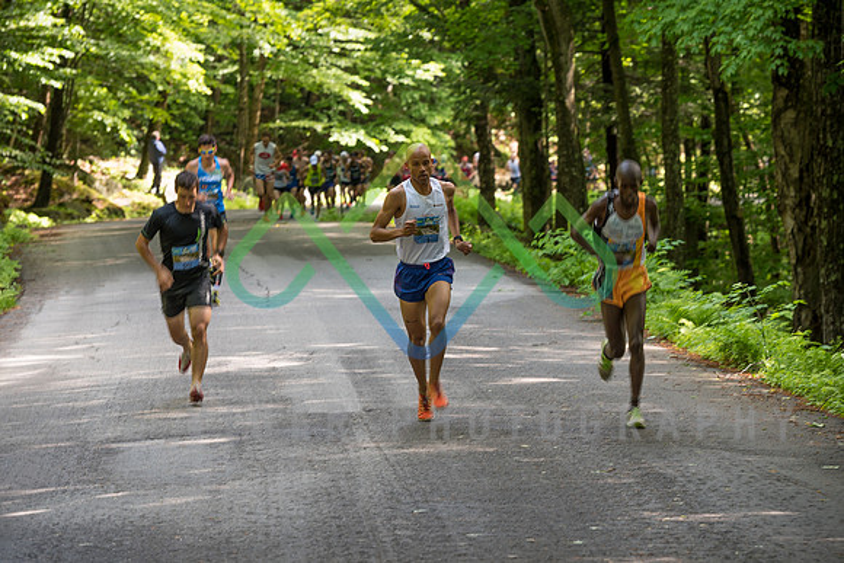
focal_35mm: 182
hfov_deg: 11.3
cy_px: 282
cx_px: 531
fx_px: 4275
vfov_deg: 7.5
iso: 200
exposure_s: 1/50
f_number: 5.6
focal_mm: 145
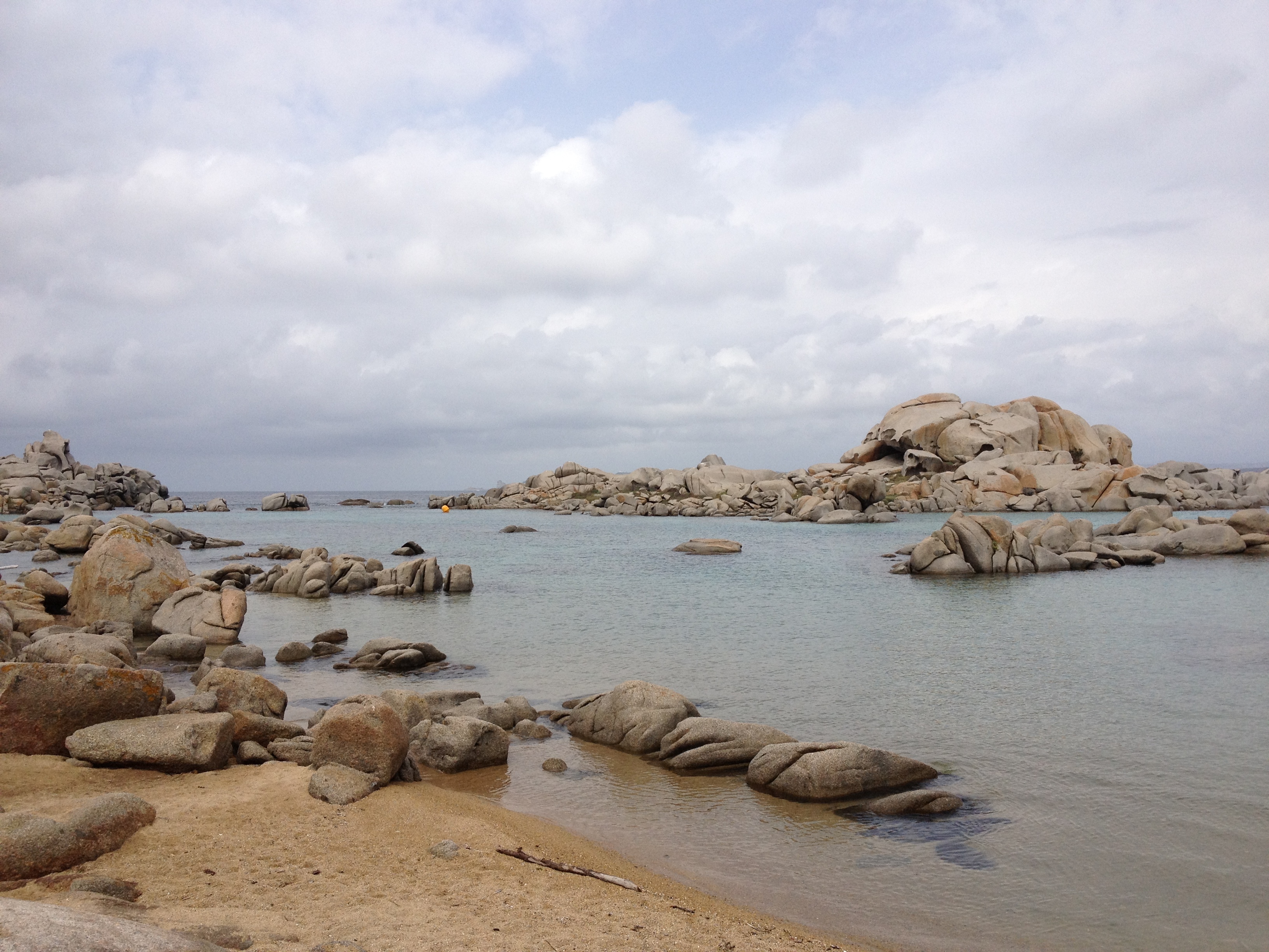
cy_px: 476
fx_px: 1283
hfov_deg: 52.6
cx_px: 634
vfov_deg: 40.7
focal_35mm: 35
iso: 64
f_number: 2.4
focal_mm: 4.28
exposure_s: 1/1905
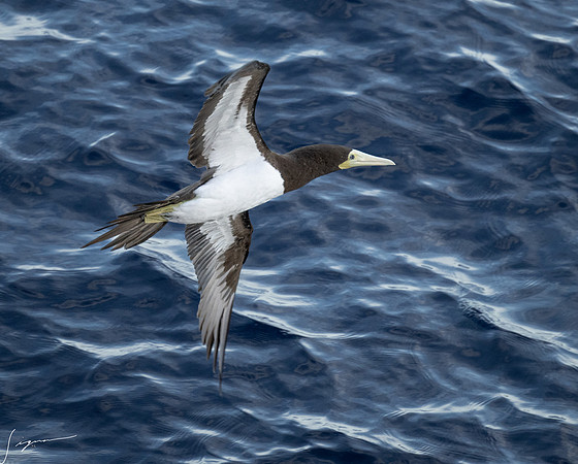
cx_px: 286
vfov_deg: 2.2
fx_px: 12270
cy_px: 149
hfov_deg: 2.7
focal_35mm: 716
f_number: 5.6
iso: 1600
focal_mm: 400
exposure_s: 1/2000
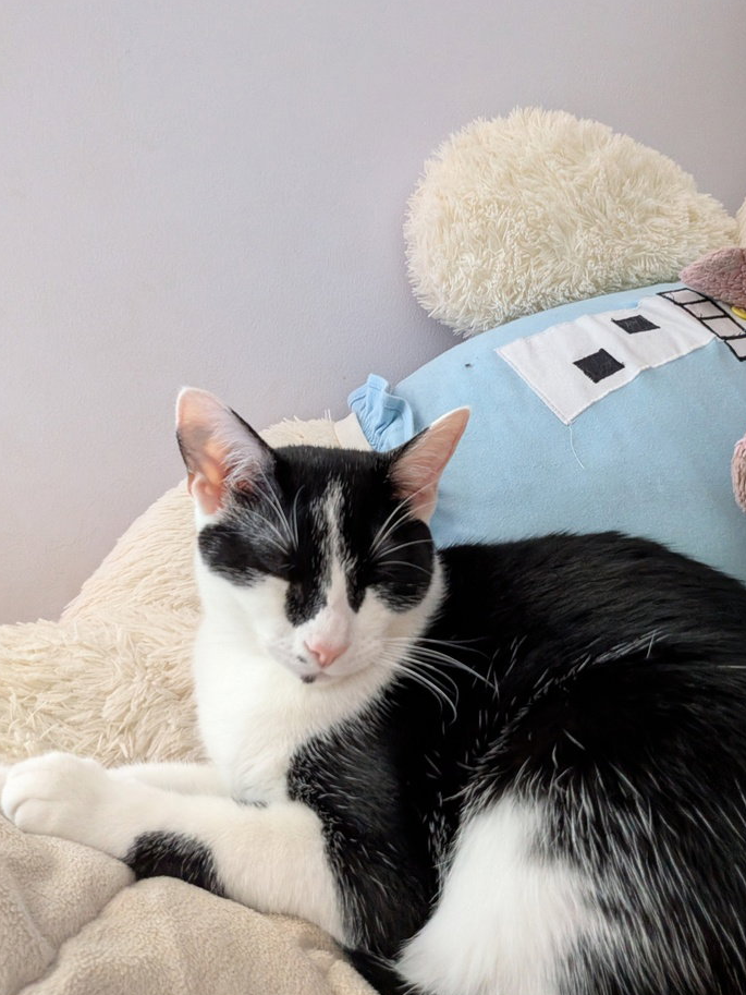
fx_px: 661
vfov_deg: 73.9
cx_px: 381
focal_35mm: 23
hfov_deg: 58.9
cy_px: 506
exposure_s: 1/30
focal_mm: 2.74
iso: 721
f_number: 2.2
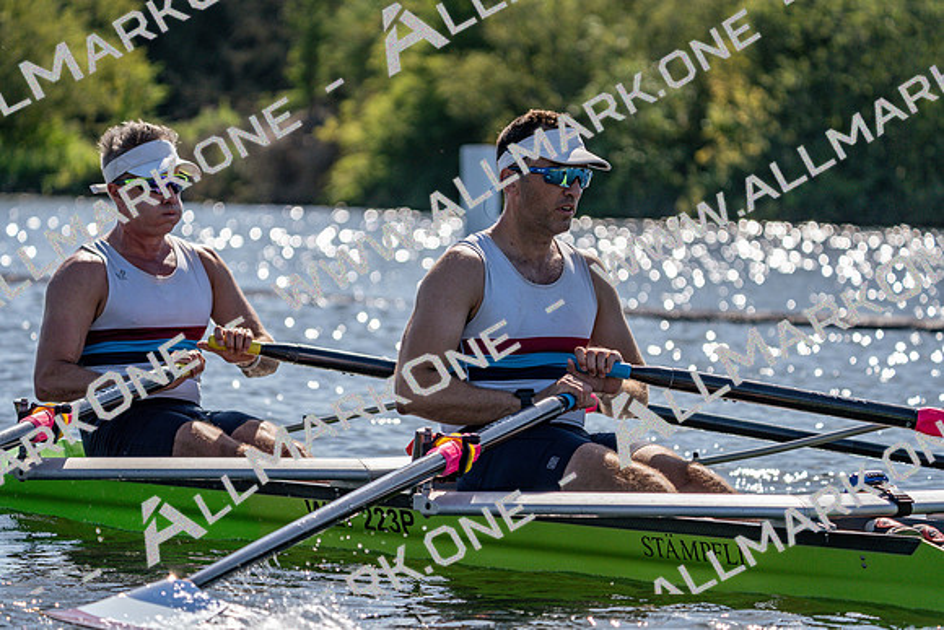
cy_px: 315
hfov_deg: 10.3
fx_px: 5245
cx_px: 472
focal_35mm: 200
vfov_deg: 6.9
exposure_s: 1/2000
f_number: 5.6
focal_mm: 200
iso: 200
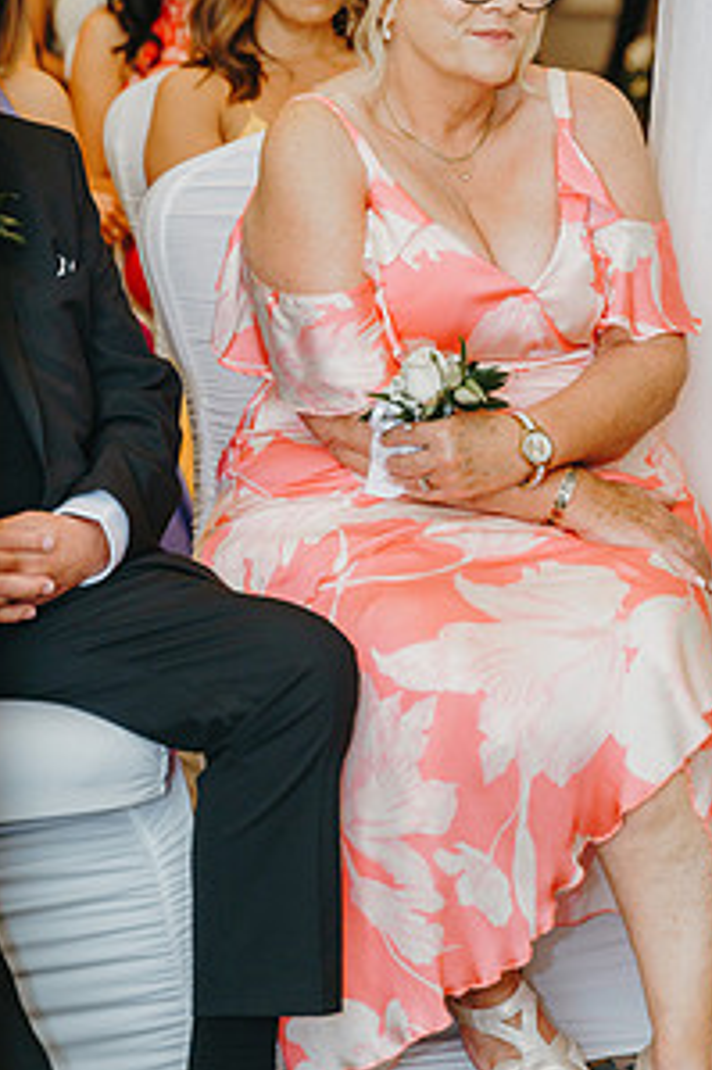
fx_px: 3356
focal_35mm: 113
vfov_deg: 18.1
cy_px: 419
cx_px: 465
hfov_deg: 12.1
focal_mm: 75
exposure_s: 1/250
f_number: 3.2
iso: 1600
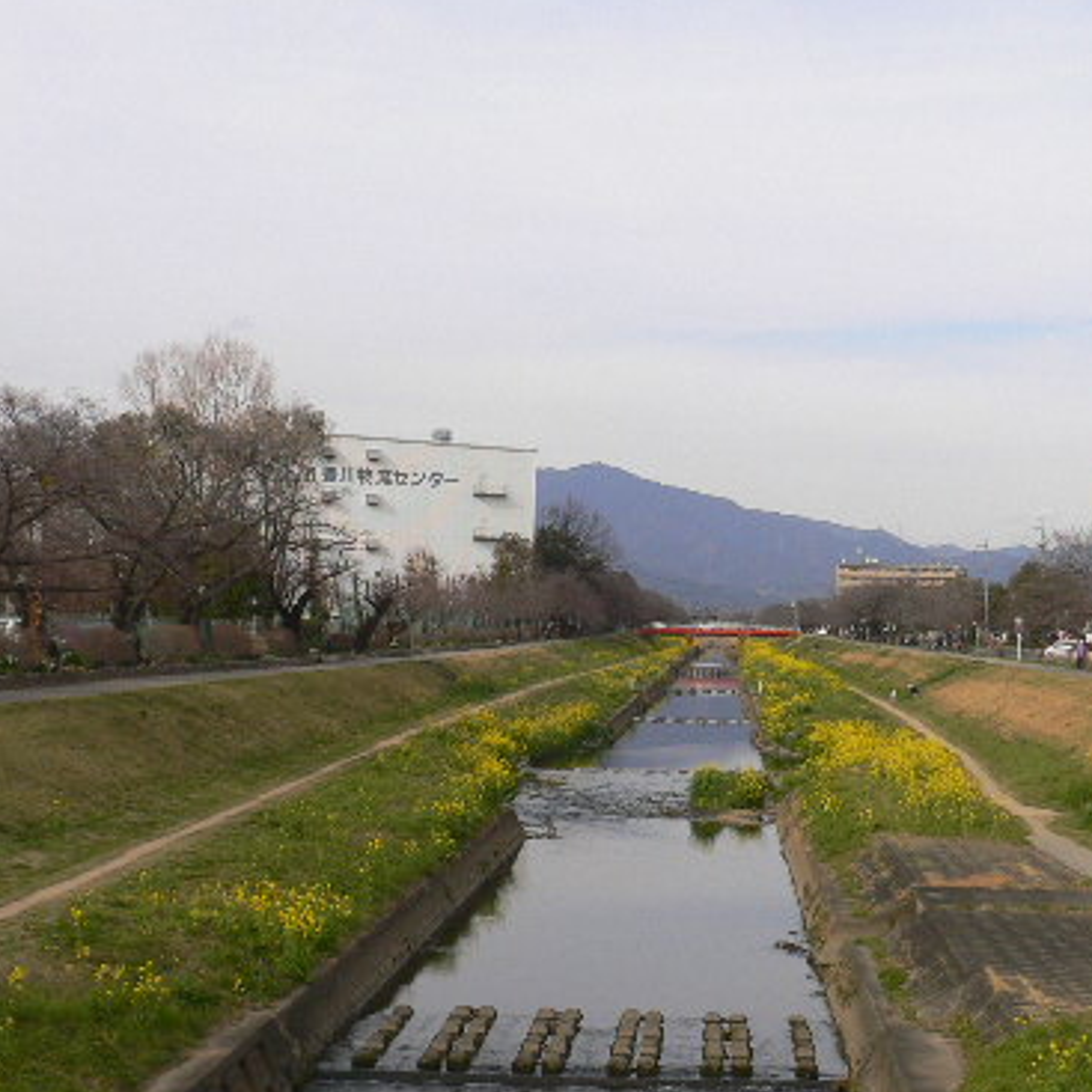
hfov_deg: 31.4
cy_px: 672
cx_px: 708
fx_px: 1927
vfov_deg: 31.5
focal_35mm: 54
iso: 100
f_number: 5.6
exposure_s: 1/320
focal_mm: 5.8
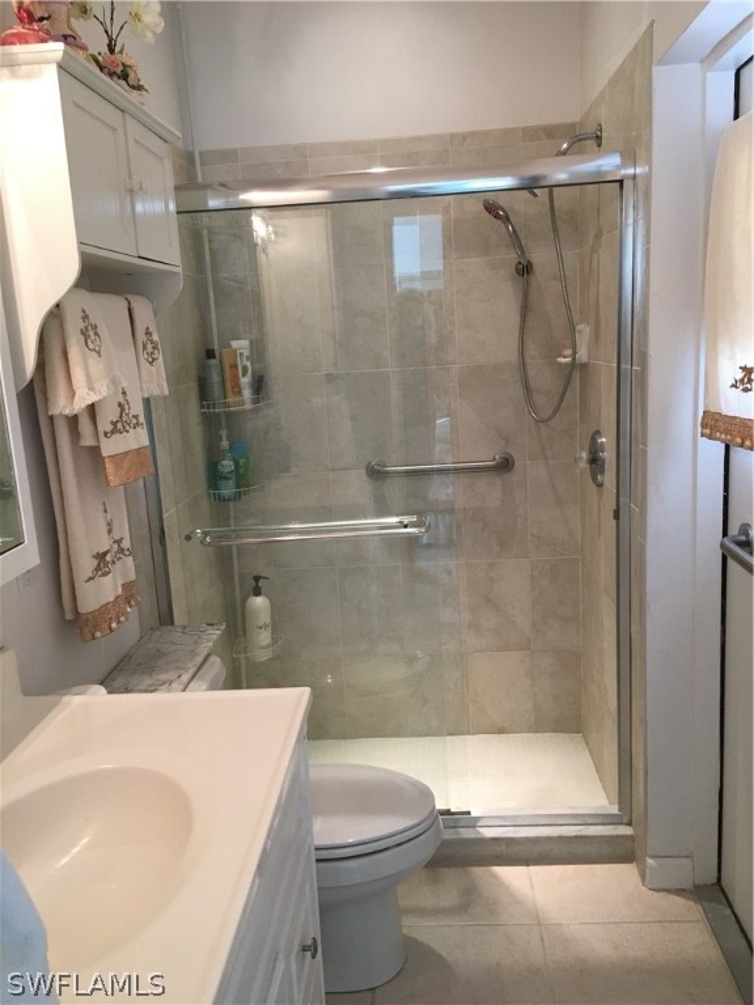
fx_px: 842
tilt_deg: -12.5
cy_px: 502
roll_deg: +1.8
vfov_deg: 61.7
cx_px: 377
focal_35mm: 29
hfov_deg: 48.2
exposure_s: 1/30
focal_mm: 4.15
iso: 40
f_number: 2.2
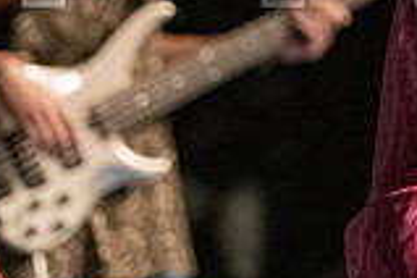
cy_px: -187
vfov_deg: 2.7
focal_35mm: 510
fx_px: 5907
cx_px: 645
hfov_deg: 4.0
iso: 6400
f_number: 2.8
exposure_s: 1/250
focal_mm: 120
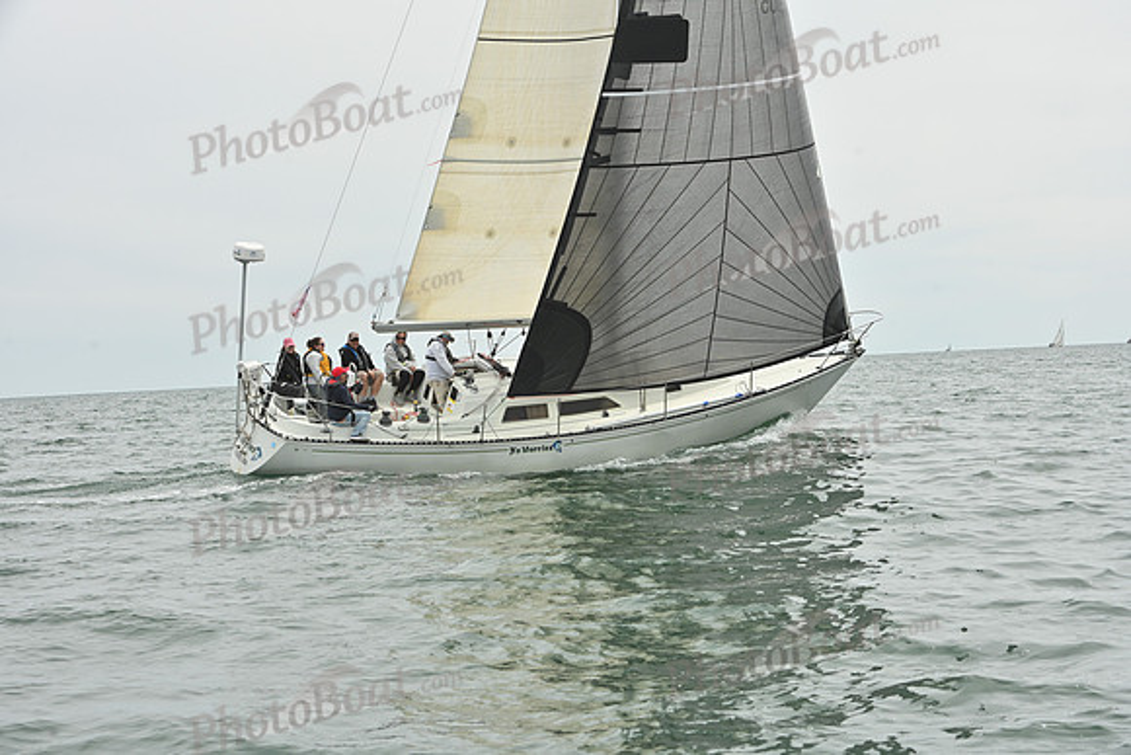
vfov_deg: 19.5
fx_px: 2200
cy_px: 378
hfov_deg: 28.8
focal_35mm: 70
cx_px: 566
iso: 320
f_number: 10
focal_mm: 70
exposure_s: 1/800
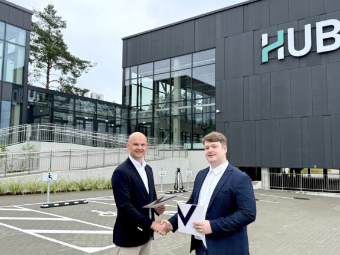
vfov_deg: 56.8
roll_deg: -0.4
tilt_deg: +6.5
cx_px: 170
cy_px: 128
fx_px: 236
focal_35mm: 24
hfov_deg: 71.6
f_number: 1.78
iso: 100
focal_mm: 6.76
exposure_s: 1/1156
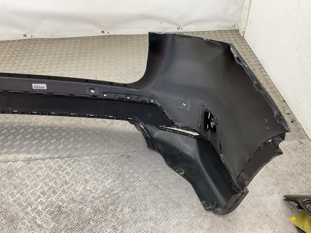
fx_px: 261
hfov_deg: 61.7
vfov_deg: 48.2
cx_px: 156
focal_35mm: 29
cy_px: 116
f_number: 1.8
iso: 40
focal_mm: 3
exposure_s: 1/120
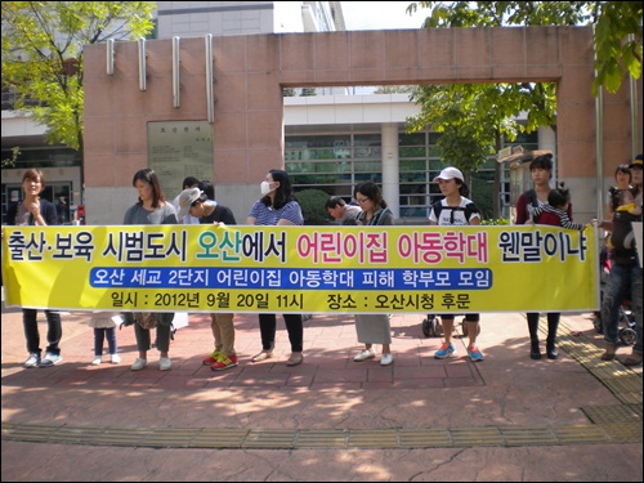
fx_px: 651
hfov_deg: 52.6
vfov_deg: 40.7
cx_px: 322
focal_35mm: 35
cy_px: 242
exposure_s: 1/292
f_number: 4.6
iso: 80
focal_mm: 6.3
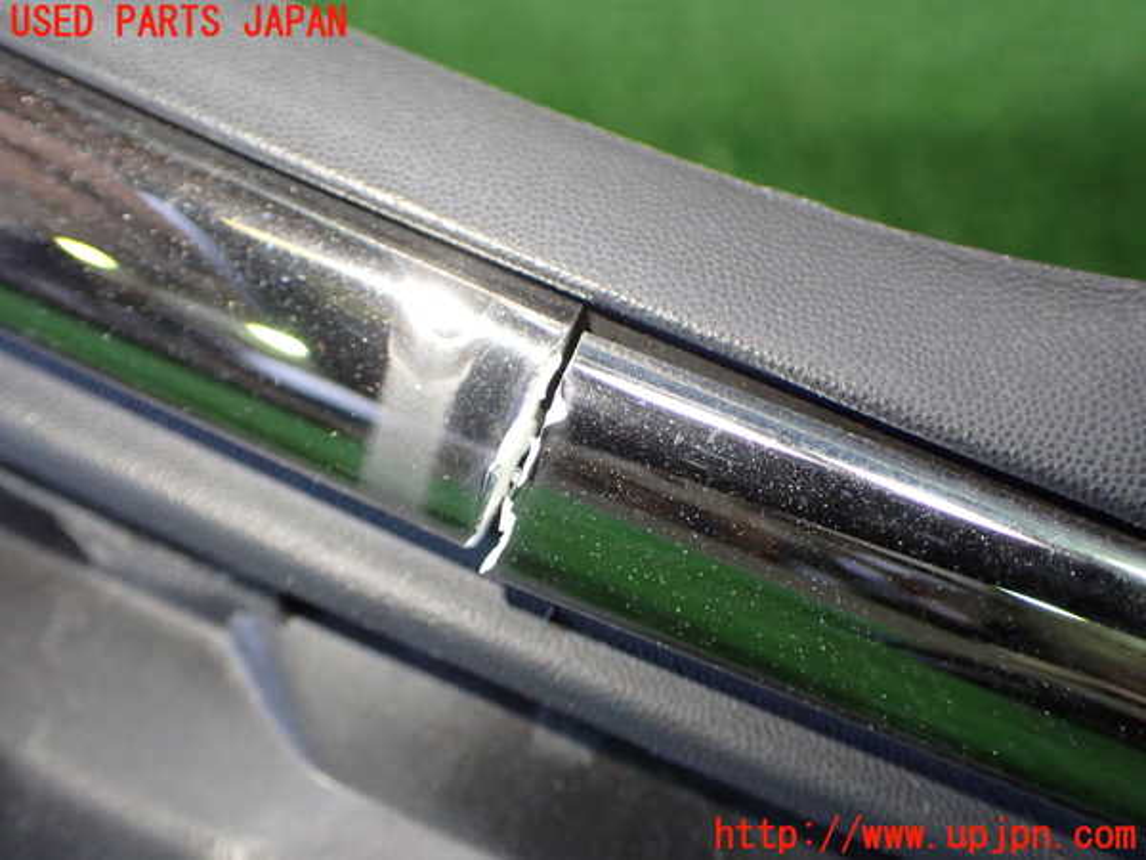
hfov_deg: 49.0
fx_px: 1258
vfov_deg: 37.7
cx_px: 573
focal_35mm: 38
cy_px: 430
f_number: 2.7
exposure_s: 1/125
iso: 800
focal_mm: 6.83
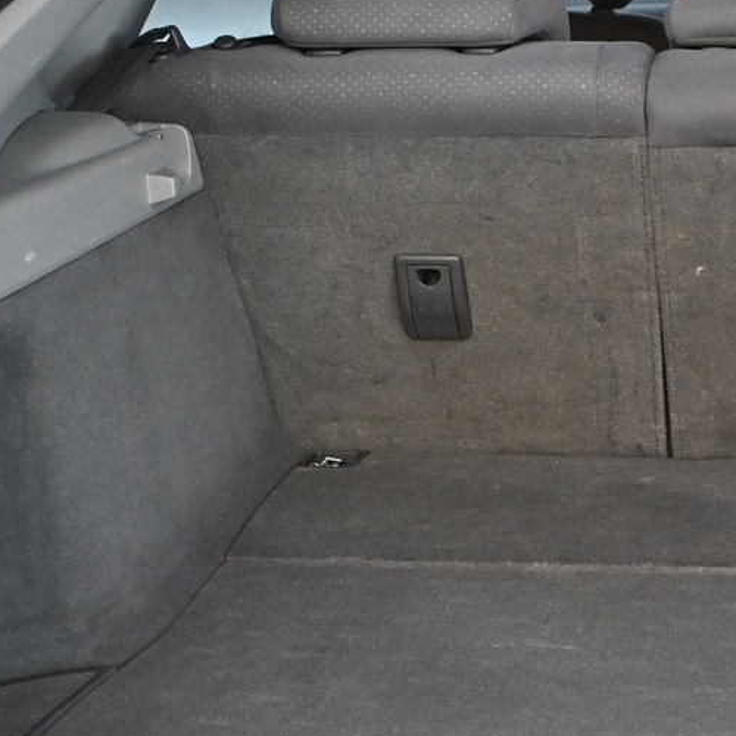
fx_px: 3033
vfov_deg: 13.8
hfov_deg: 13.6
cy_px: 420
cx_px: 799
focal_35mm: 126
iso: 2500
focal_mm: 30.5
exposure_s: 1/125
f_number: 4.8
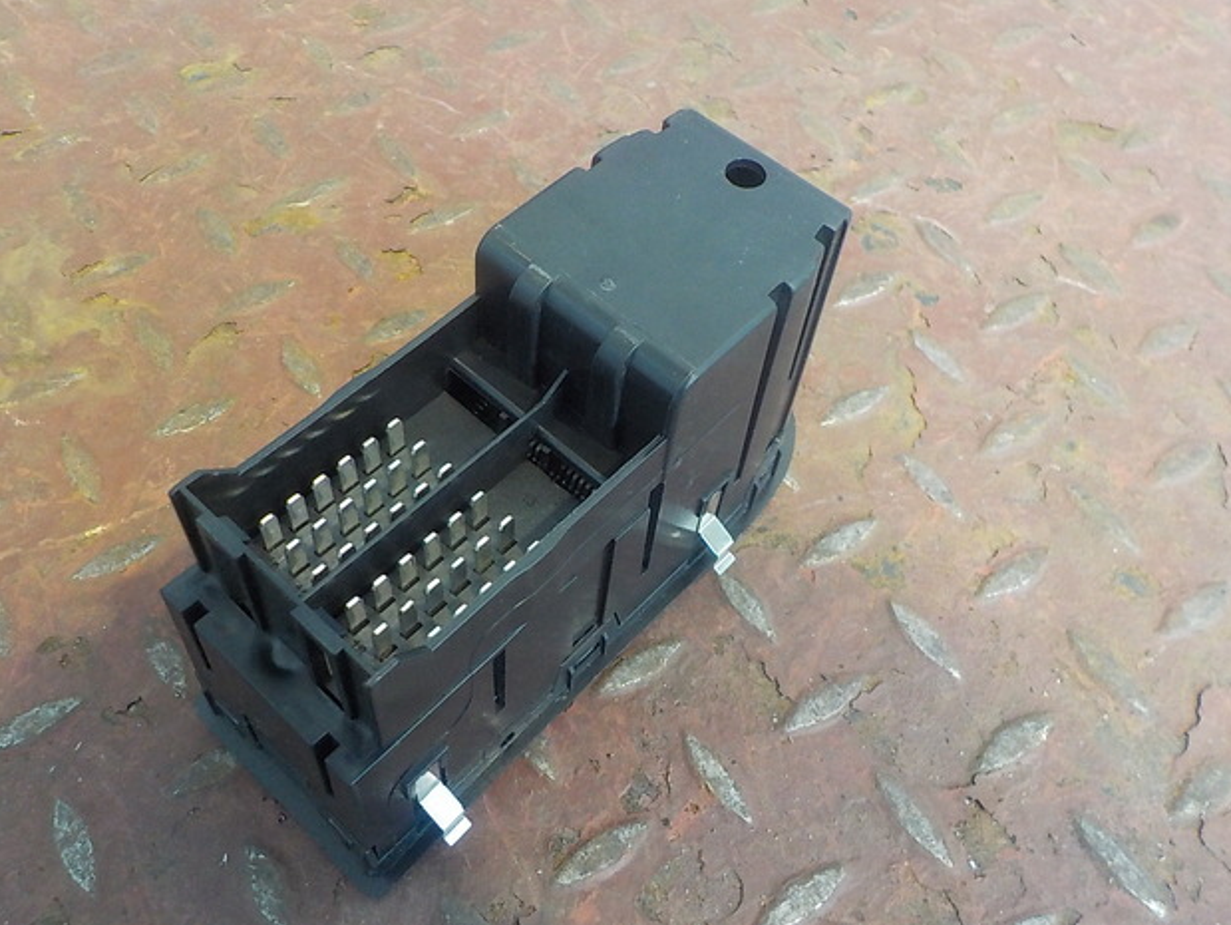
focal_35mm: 31
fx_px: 1103
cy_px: 462
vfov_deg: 45.5
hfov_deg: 58.3
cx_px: 603
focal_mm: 4.1
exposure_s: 1/25
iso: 400
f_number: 3.3
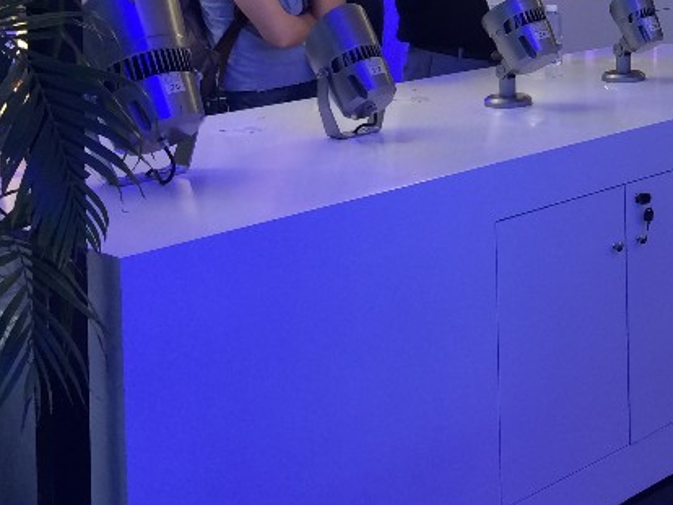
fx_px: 1362
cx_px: 715
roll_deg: +1.0
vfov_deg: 19.9
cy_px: -78
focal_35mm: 70
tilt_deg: -4.4
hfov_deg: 25.9
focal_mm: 4.15
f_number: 2.2
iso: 40
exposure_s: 1/33
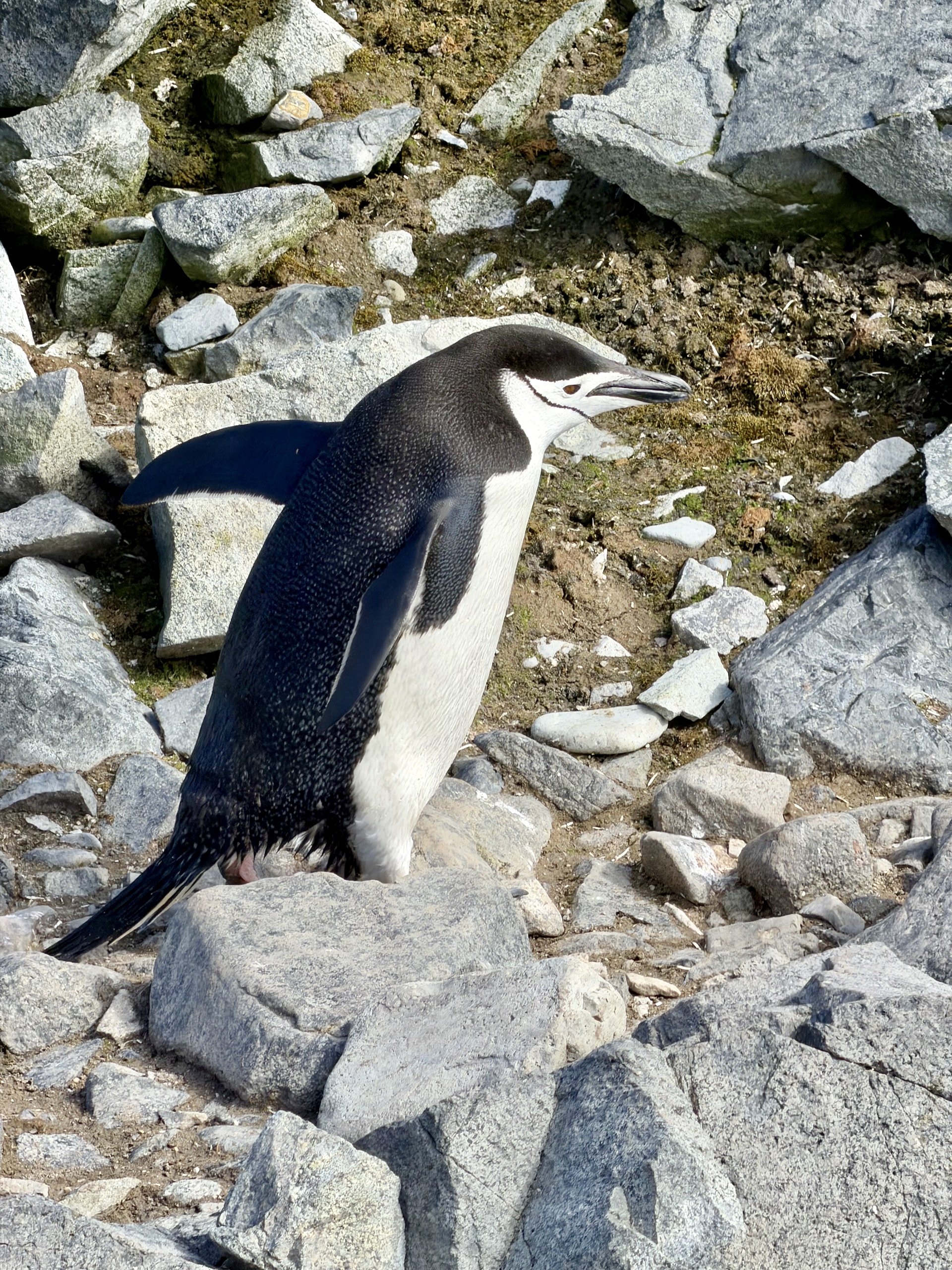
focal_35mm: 200
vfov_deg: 9.9
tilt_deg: -15.2
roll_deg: +1.1
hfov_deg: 7.4
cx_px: 476
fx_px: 7334
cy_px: 635
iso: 40
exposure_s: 1/639
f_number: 2.8
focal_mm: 16.89
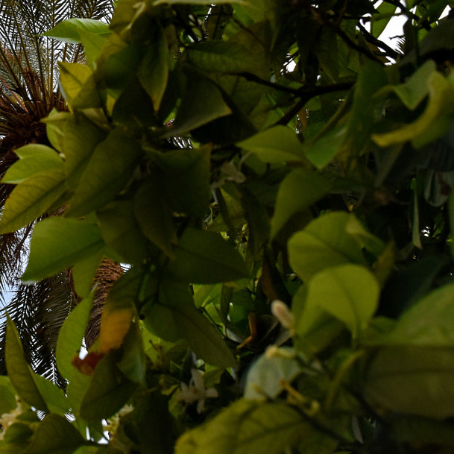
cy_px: 72
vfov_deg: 25.2
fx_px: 994
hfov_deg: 24.8
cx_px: 25
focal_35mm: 67
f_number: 7.1
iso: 320
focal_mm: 20
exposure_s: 1/125
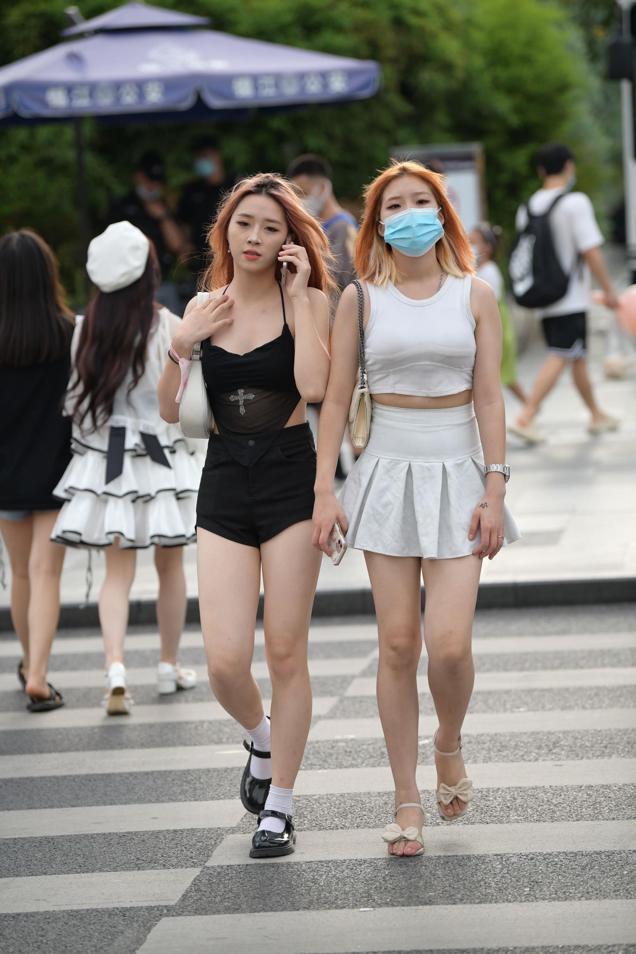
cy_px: 477
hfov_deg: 9.5
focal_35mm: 145
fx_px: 3842
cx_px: 318
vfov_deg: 14.2
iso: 800
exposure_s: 1/500
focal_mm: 145
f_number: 3.2
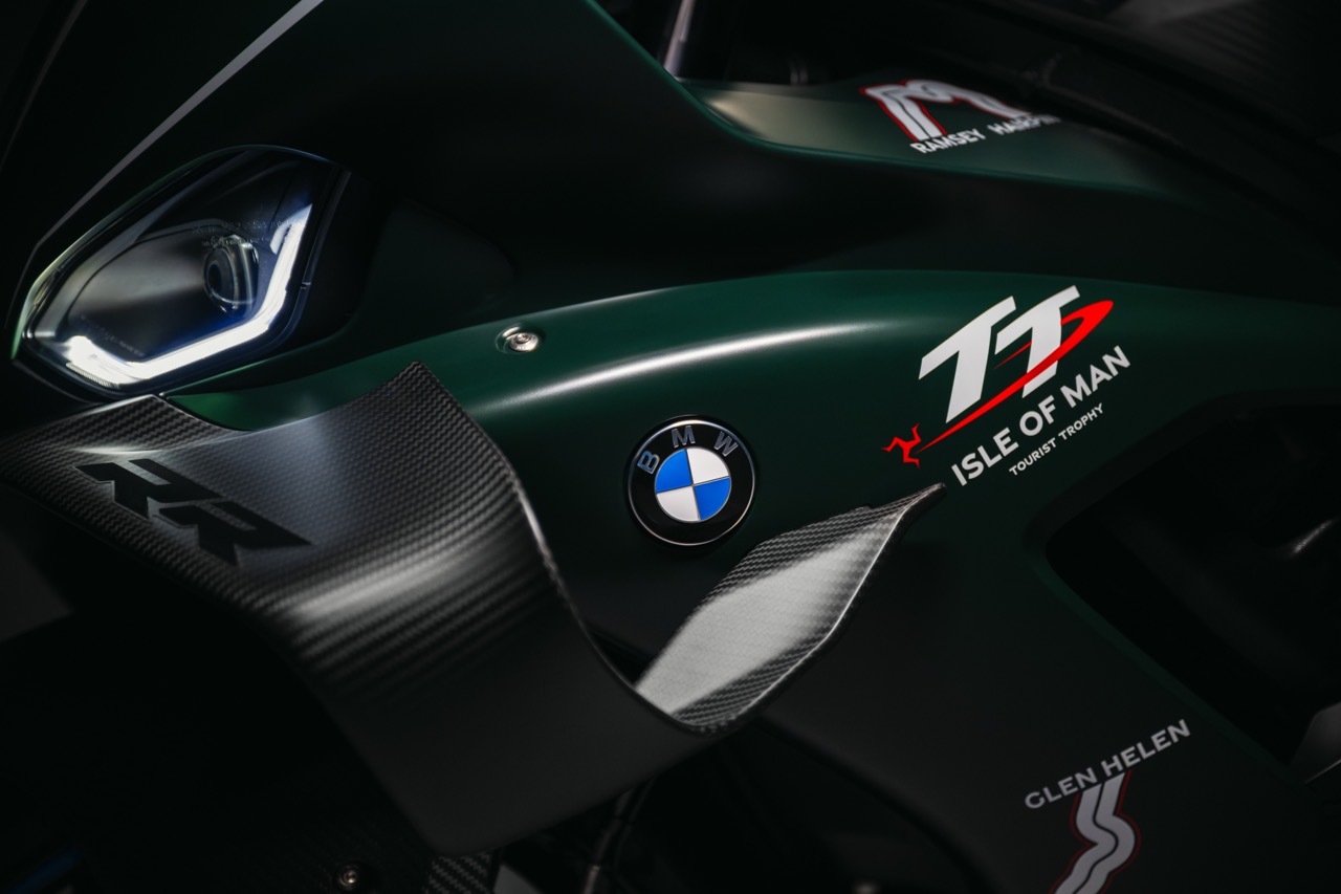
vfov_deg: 20.0
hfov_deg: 29.7
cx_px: 670
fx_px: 2532
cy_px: 447
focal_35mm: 68
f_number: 2.8
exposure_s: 1/80
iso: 2200
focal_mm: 68
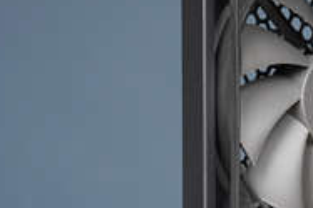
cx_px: 313
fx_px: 2092
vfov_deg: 5.7
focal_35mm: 241
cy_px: 109
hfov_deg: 8.5
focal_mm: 75
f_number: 11
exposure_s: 1/160
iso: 200
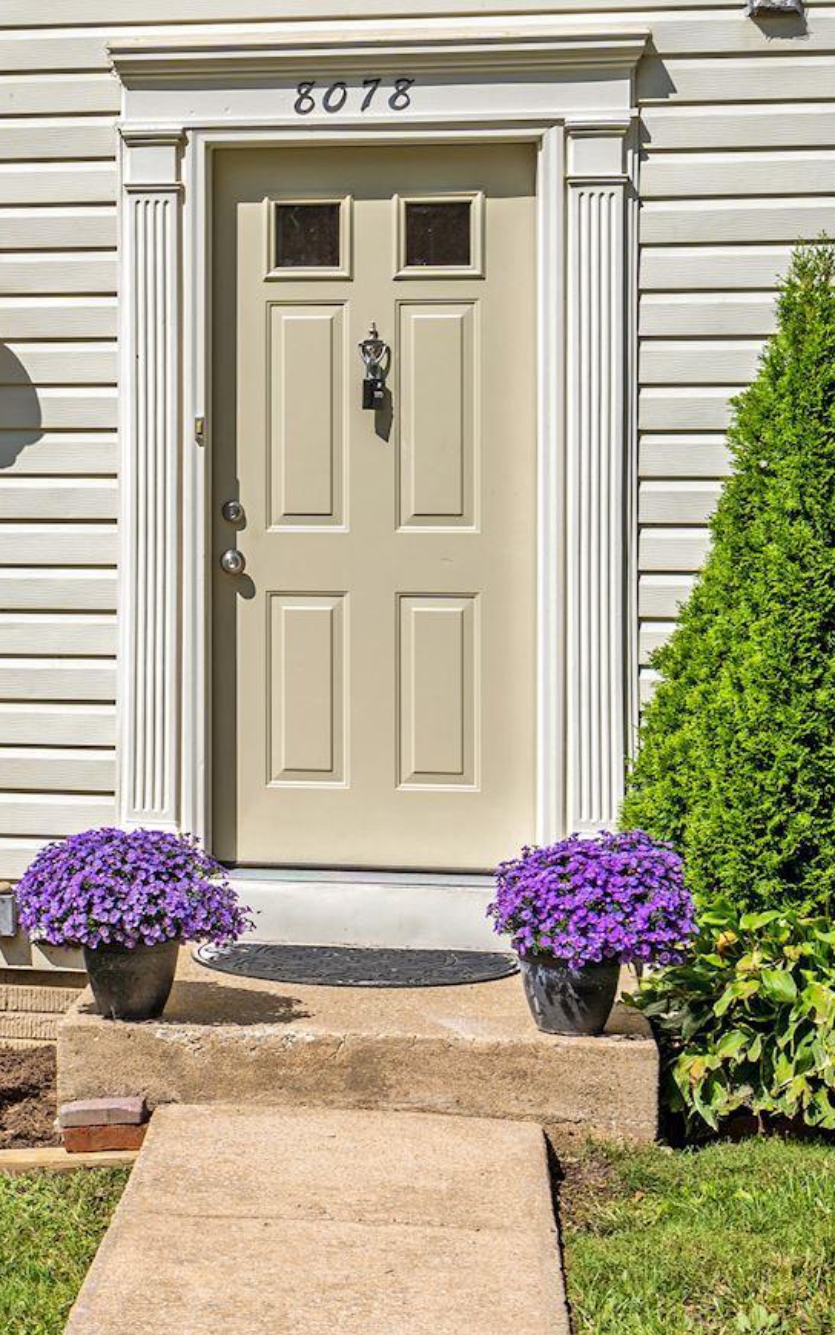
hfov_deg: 15.4
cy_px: 527
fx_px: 2985
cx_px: -124
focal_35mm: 82
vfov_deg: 25.2
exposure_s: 1/320
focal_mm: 35
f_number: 8
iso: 100
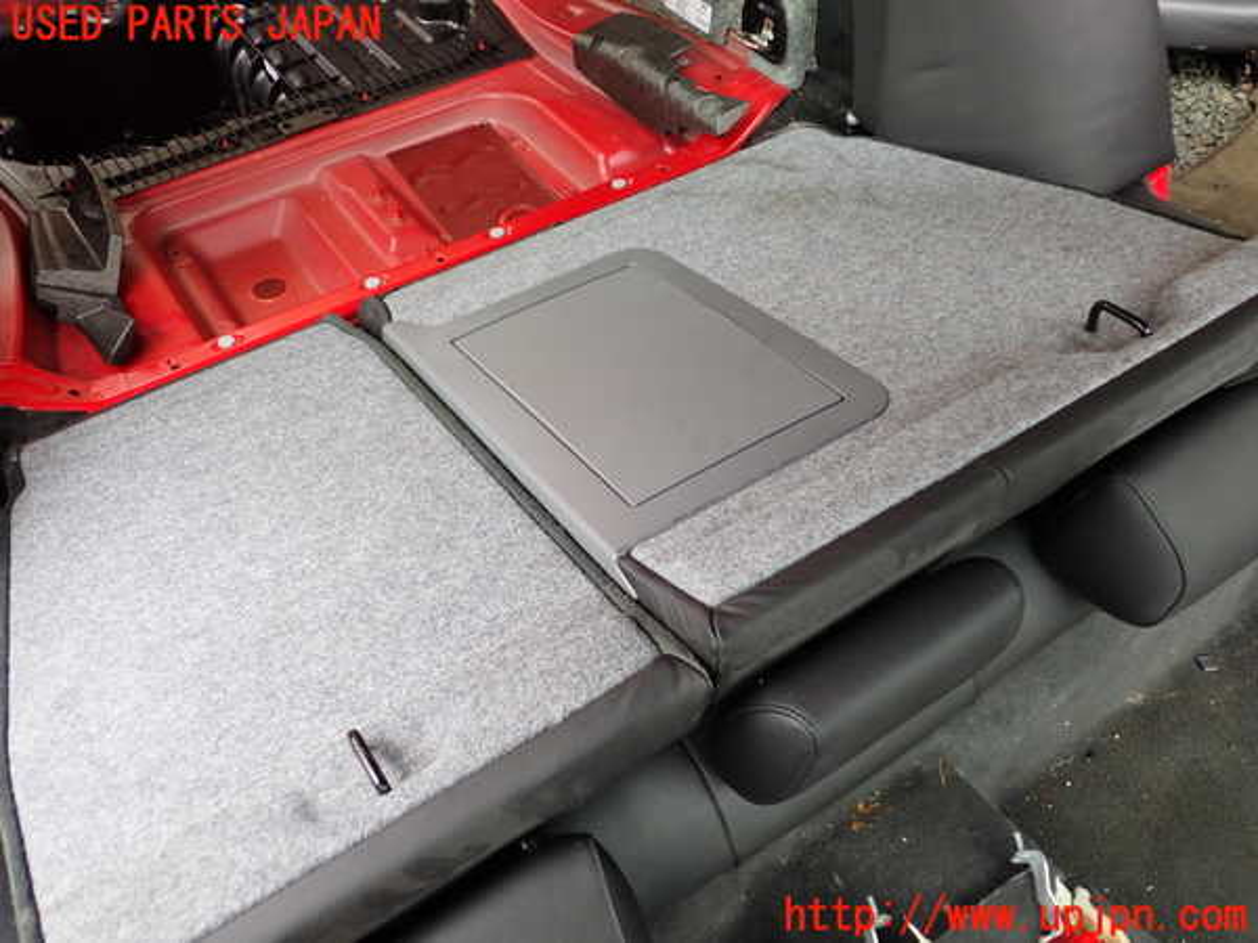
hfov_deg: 60.0
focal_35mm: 30
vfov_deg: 46.8
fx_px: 1090
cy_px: 472
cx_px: 629
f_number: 2.3
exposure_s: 1/100
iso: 200
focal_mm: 5.4
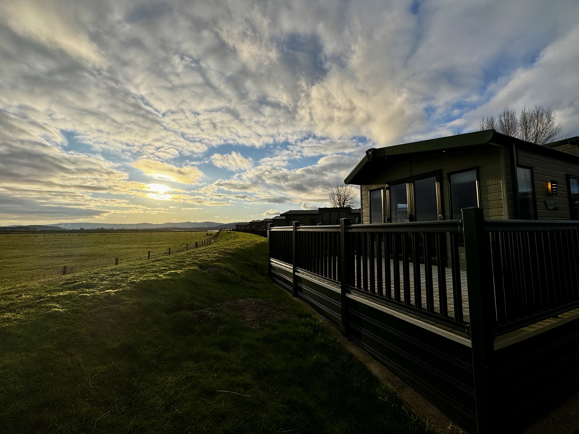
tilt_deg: +6.7
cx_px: 309
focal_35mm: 15
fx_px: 251
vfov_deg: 81.6
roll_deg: +0.3
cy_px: 203
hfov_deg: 98.0
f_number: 2.2
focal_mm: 2.22
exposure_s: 1/3390
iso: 50
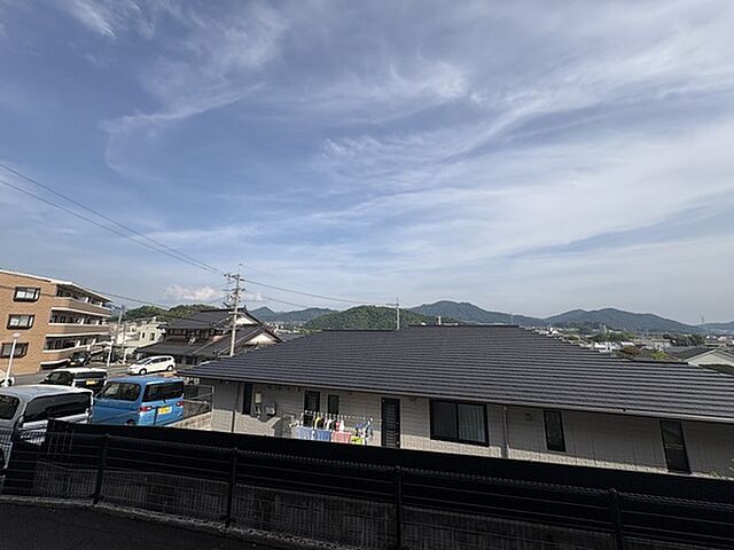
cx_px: 367
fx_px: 297
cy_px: 275
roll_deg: +0.1
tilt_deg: +12.1
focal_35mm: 14
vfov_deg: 85.7
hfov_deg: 102.1
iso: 50
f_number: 2.2
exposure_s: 1/2674
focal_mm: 2.22
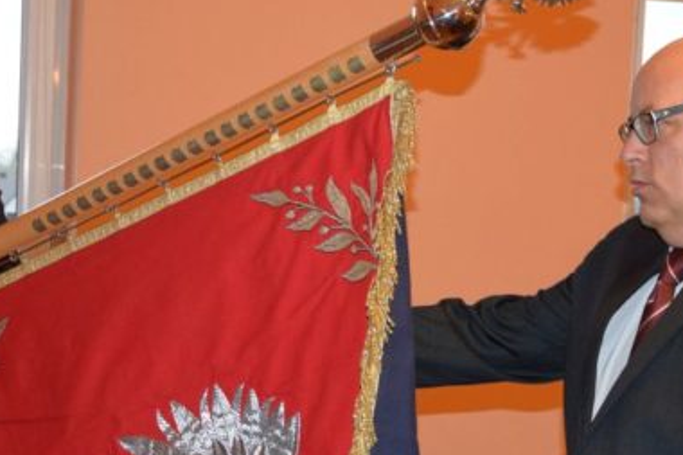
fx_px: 1726
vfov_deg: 15.0
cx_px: 394
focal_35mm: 91
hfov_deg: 22.4
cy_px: 302
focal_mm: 30
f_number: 4.2
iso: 1250
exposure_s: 1/60
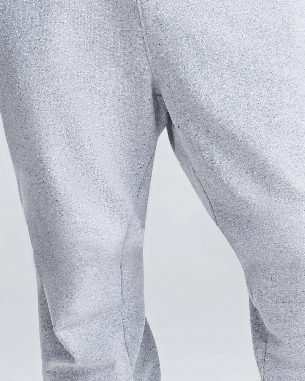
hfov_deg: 4.2
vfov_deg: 5.2
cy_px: 177
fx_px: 4186
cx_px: 159
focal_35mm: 371
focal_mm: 110
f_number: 10
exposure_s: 1/160
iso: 400
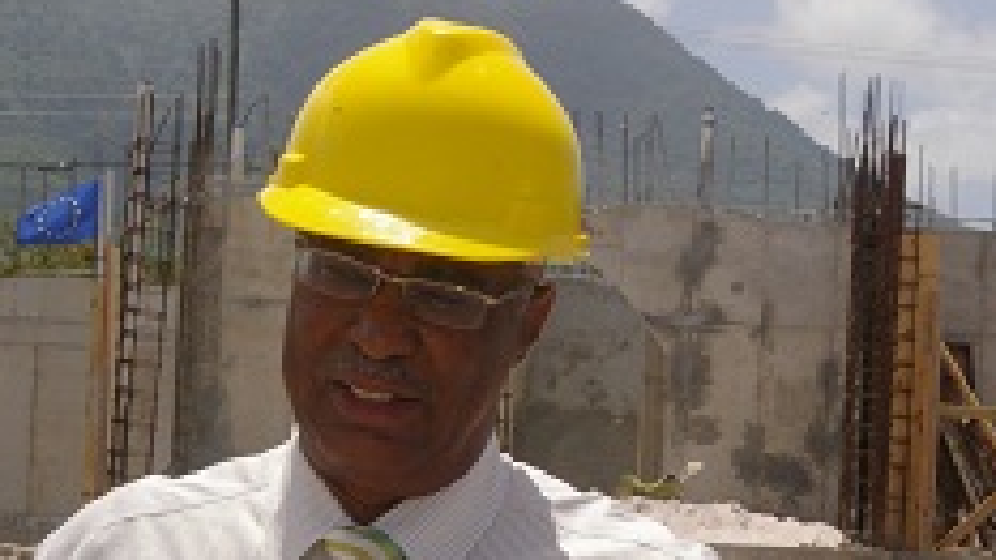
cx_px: 778
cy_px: 475
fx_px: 3618
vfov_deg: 8.8
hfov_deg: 15.6
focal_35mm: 137
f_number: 22
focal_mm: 45
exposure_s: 1/180
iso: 400
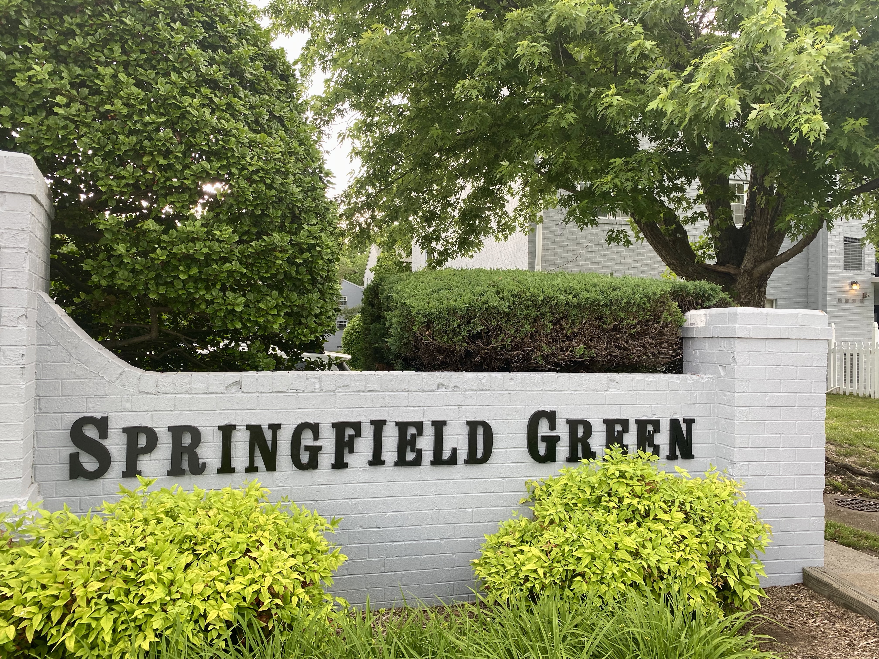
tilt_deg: -0.5
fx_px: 660
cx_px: 440
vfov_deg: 53.1
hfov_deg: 67.3
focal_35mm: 26
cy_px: 330
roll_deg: -1.1
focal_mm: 4.25
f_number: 1.8
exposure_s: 1/121
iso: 40
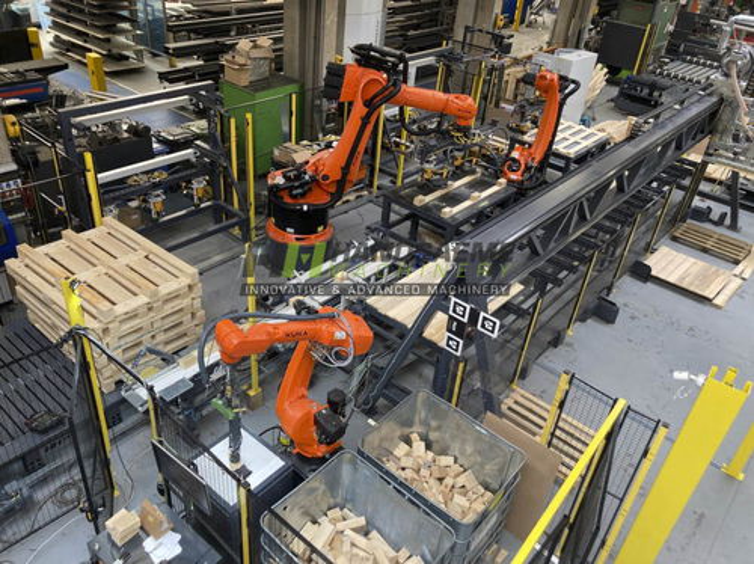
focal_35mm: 28
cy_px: 282
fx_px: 609
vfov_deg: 49.7
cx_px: 377
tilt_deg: -33.4
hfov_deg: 63.5
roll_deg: -5.9
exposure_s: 1/50
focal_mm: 3.99
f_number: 1.8
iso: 80
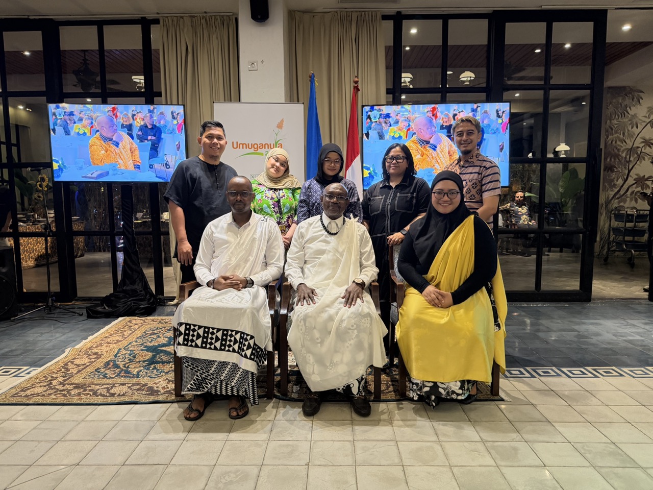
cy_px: 245
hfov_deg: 71.6
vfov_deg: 56.8
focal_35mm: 24
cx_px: 326
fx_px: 453
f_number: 1.78
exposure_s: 1/60
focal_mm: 6.76
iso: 400
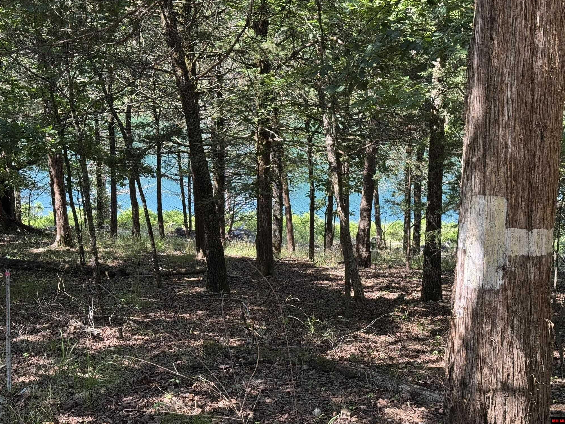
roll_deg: +2.0
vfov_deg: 29.7
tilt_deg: -12.8
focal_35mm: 49
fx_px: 800
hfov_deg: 38.9
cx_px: 281
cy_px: 208
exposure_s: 1/283
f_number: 1.78
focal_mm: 6.76
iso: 64
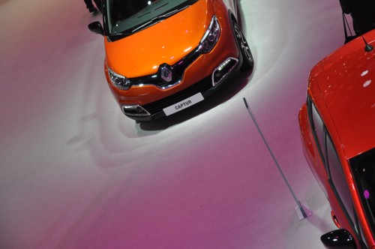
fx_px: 1030
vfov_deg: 13.8
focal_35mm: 99
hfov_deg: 20.6
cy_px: 124
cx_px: 188
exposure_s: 1/60
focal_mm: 66
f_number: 5.3
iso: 720
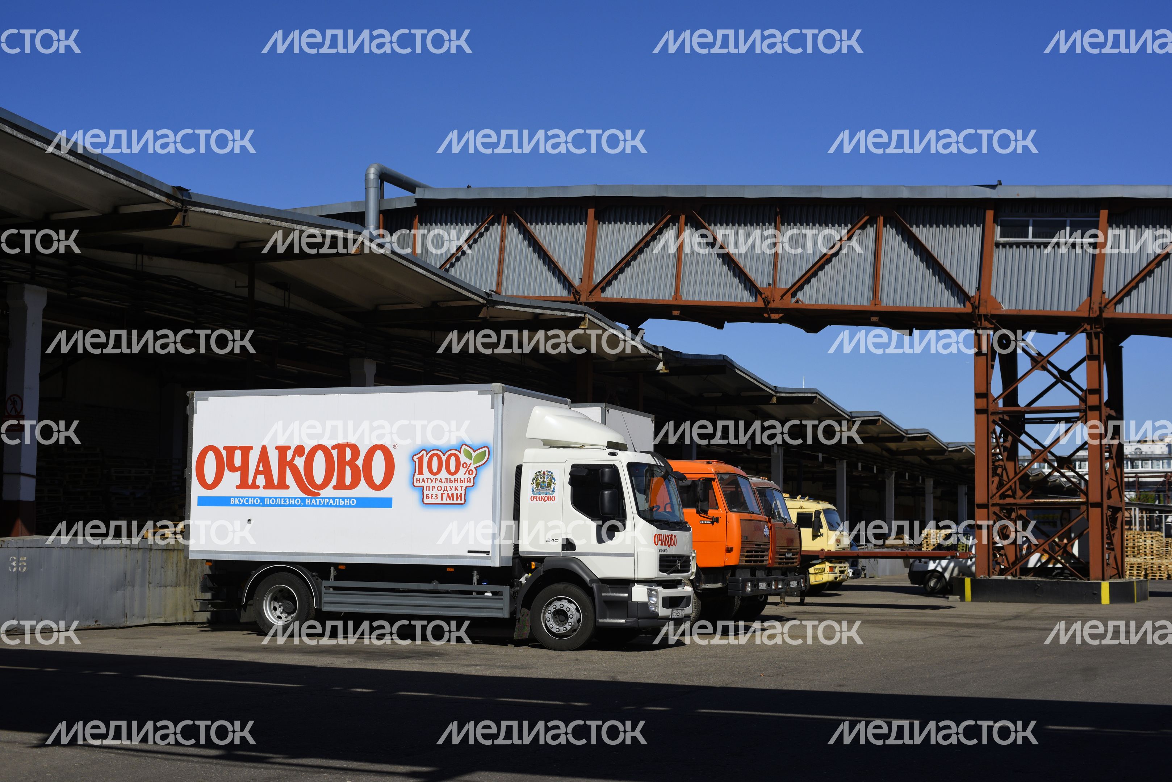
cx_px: 586
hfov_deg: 39.6
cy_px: 391
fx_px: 1628
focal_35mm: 50
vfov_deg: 27.0
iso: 200
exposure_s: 1/3200
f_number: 5.6
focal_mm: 50
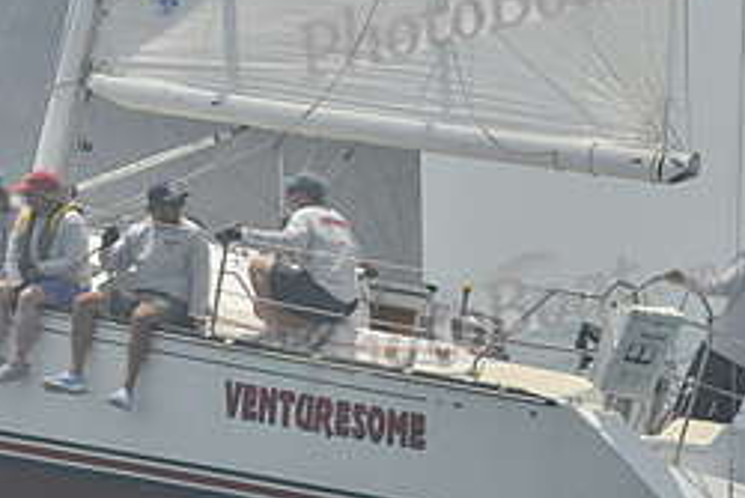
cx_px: 146
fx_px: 10104
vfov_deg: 2.8
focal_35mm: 488
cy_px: 201
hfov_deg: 4.2
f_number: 9
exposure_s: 1/1000
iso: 280
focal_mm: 210
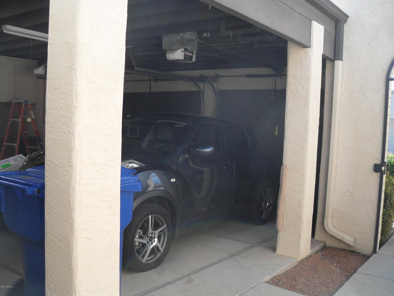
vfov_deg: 40.7
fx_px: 398
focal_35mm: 35
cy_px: 148
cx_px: 197
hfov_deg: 52.6
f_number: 2.8
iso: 100
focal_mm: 6.2
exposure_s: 1/350
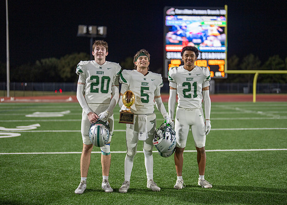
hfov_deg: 35.4
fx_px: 450
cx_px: 150
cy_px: 106
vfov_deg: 25.6
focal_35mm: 55
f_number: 1.2
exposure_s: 1/640
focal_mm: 50
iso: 400
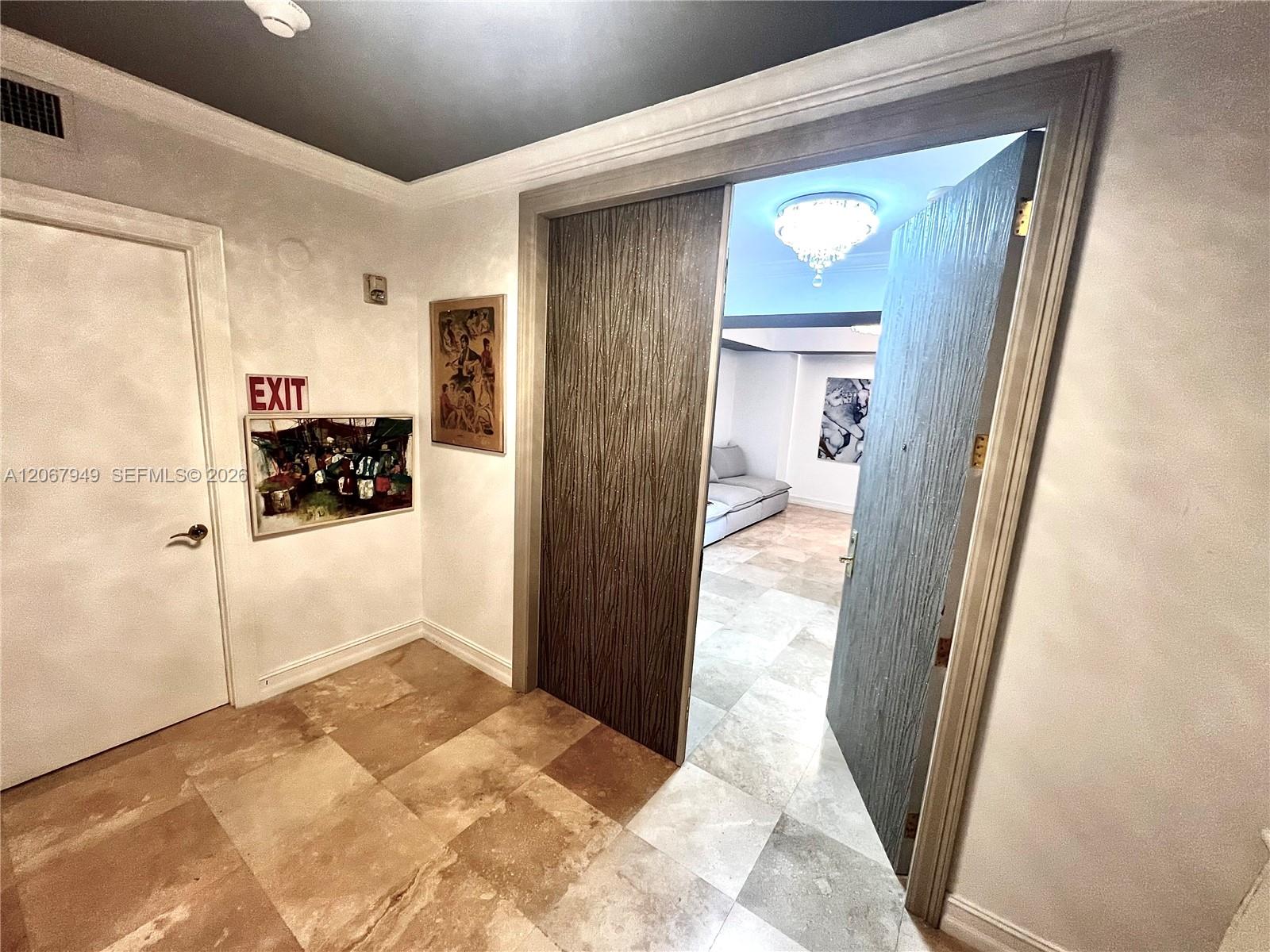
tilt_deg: -9.6
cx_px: 635
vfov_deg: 89.9
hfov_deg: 106.2
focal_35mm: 13
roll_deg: -4.2
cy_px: 476
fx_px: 477
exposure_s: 1/60
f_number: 1.8
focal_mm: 1.57
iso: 160
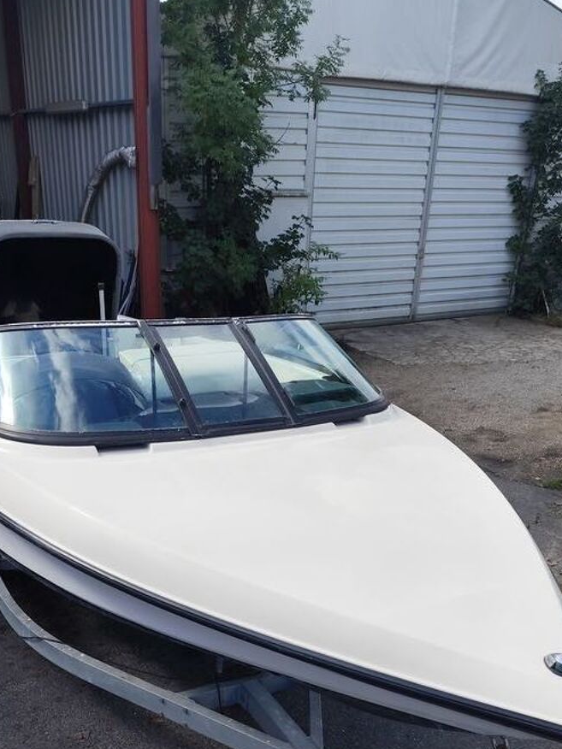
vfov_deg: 50.7
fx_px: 758
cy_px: 549
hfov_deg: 40.6
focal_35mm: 35
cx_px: 240
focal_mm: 6.14
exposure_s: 1/612
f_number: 1.65
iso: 50
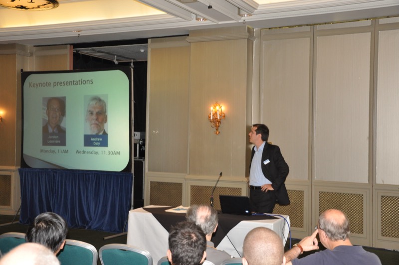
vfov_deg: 28.0
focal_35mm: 48
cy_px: 132
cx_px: 200
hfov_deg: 41.2
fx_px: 531
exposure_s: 1/60
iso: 1000
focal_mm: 32
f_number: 4.2
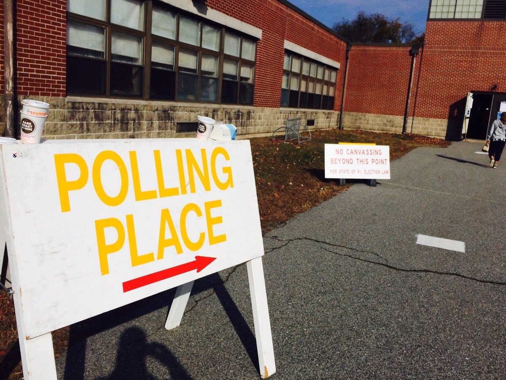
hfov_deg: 60.0
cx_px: 253
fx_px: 439
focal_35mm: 30
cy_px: 190
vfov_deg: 46.8
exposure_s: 1/10309
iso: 40
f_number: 2.2
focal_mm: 4.12
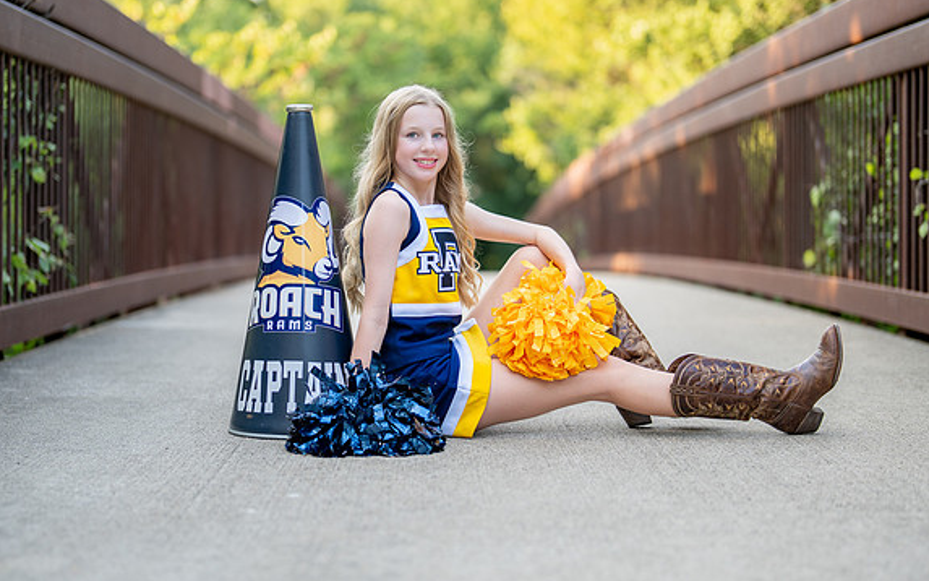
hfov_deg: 29.8
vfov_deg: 18.9
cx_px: 421
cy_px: 291
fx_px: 1747
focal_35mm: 69
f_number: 1.2
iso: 125
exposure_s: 1/500
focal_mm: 50
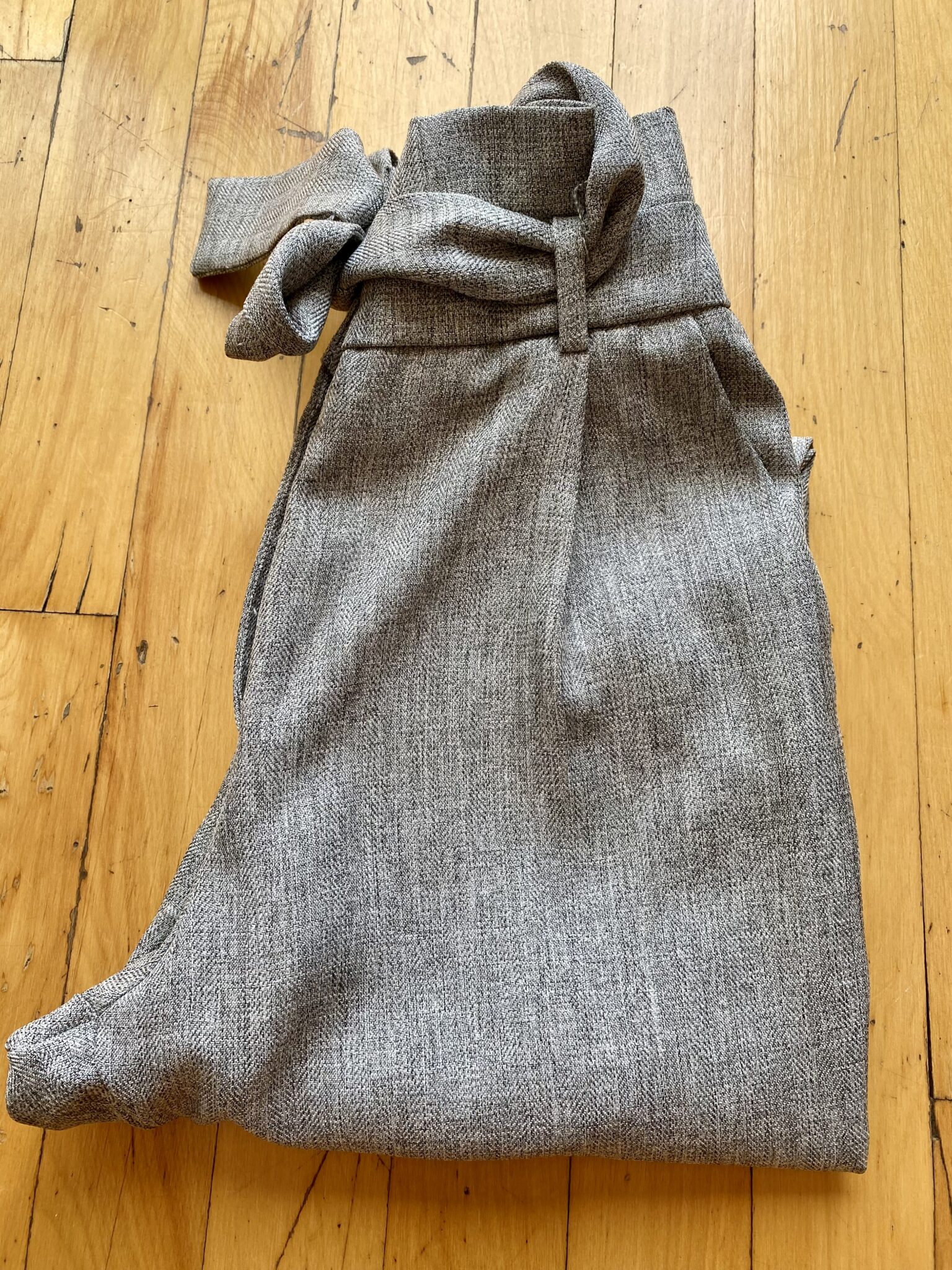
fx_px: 953
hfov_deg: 53.1
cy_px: 635
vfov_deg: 67.3
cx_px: 476
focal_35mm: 26
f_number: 1.8
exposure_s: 1/122
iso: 40
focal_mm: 4.25
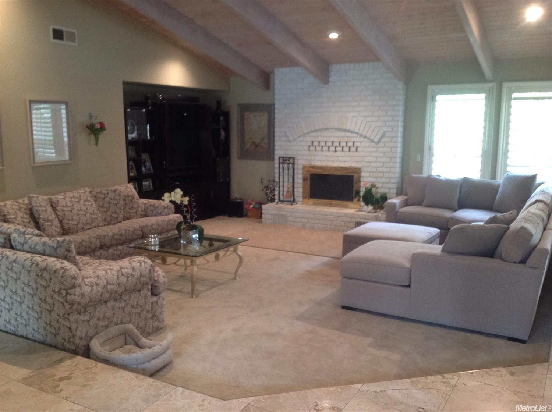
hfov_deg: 52.7
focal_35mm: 35
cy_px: 206
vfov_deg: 40.6
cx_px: 276
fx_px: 557
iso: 100
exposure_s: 1/15
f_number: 2.4
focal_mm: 4.28
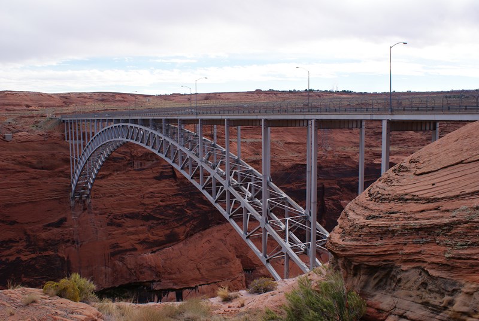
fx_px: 400
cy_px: 160
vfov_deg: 43.7
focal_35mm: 30
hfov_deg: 61.9
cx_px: 240
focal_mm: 20
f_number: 10
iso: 100
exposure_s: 1/80
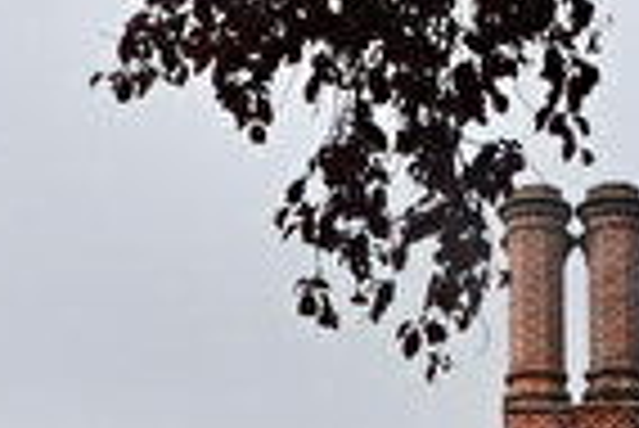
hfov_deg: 15.3
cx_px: 504
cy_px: 890
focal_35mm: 133
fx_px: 2363
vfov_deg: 9.6
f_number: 9
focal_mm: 18
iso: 200
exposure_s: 1/320
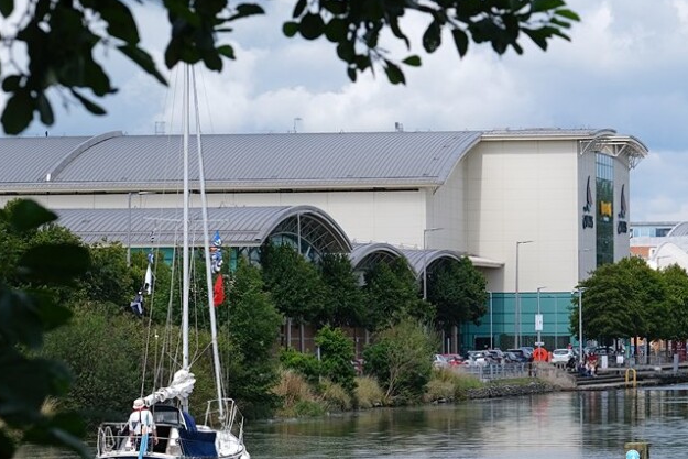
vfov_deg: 8.2
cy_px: 267
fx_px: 3192
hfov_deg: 12.3
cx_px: 485
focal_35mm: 167
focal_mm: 77.3
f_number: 8
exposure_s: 1/850
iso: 400
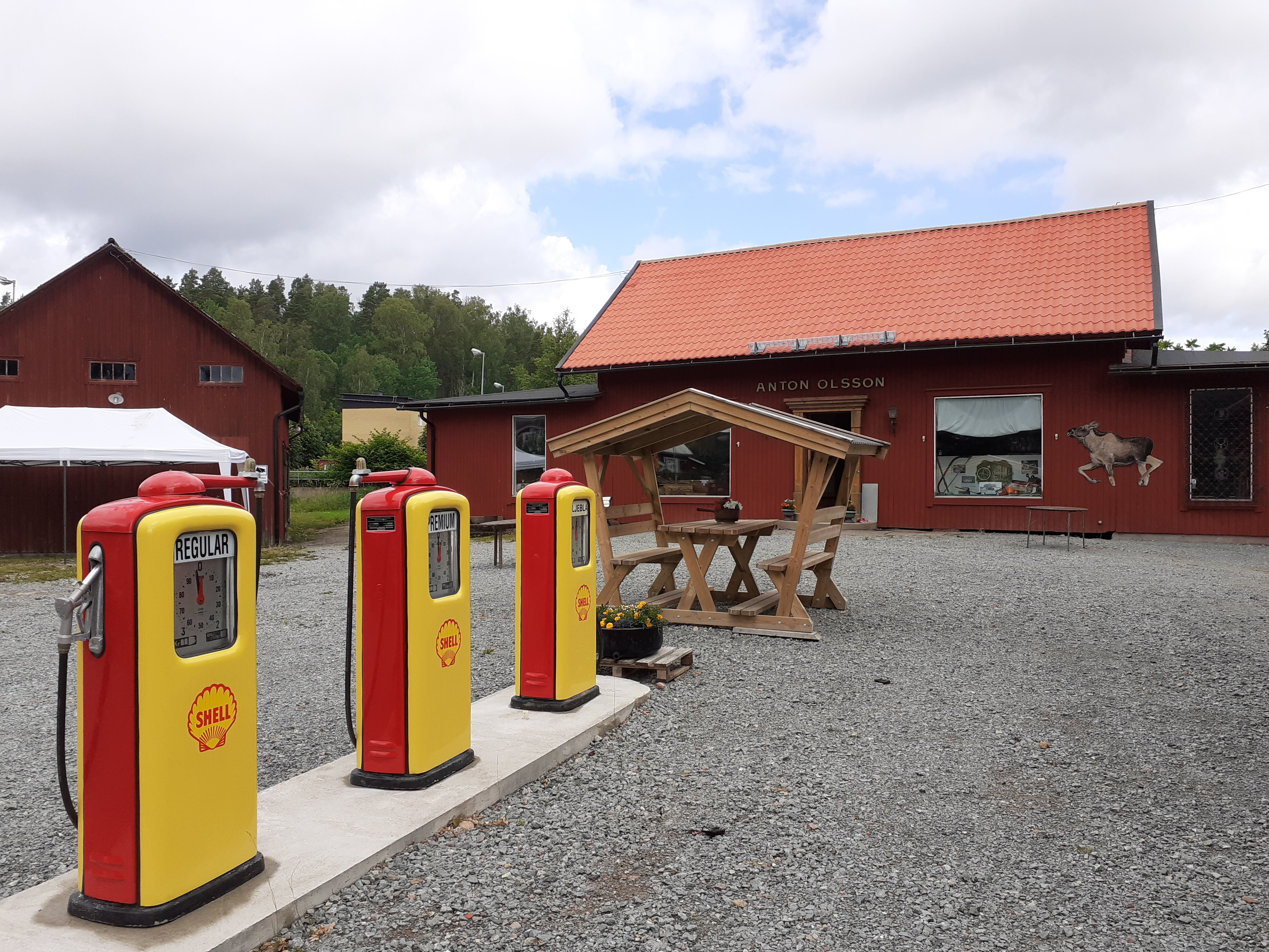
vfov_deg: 51.4
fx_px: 990
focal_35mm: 27
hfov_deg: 65.3
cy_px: 476
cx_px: 634
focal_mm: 3.6
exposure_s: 1/1001
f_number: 1.9
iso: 40
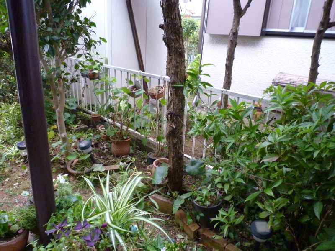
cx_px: 168
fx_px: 242
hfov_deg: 69.4
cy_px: 126
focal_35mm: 25
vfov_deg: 54.9
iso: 400
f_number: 2.8
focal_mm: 4.4
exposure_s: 1/25
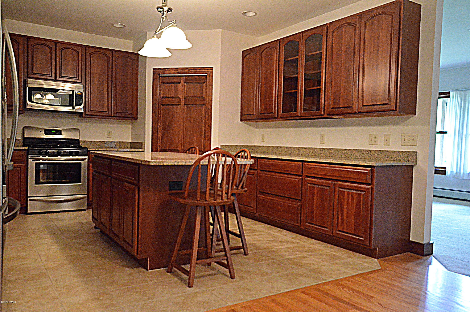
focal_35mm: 30
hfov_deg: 62.0
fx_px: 391
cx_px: 235
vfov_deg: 43.4
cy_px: 156
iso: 6400
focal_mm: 20
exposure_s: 1/200
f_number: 3.5
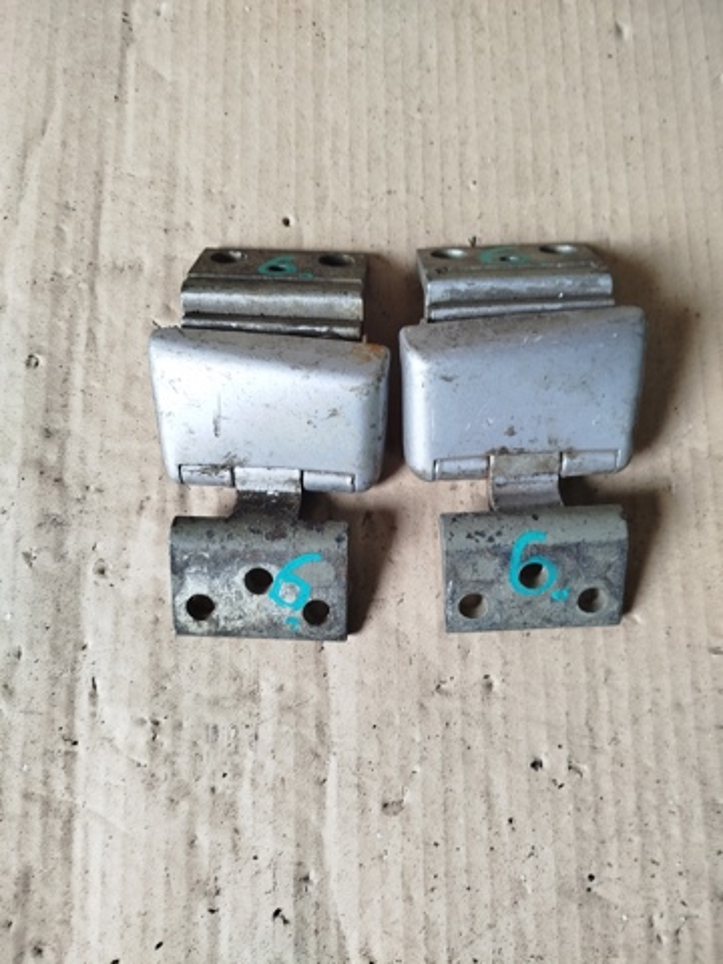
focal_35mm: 24
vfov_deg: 71.6
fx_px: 668
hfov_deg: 56.8
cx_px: 362
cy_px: 482
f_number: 1.7
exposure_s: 1/33
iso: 250
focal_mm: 5.31
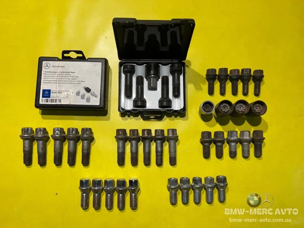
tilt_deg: -82.0
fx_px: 228
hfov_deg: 67.3
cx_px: 152
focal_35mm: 26
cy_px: 114
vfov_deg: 53.1
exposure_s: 1/103
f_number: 1.5
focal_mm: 5.7
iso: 32
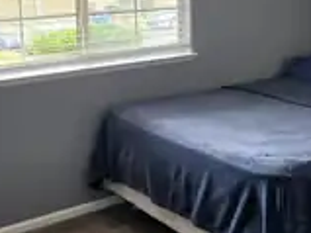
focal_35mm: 58
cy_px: 43
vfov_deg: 24.7
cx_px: 111
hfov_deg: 33.1
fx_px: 521
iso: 160
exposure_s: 1/120
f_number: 1.8
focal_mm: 5.4
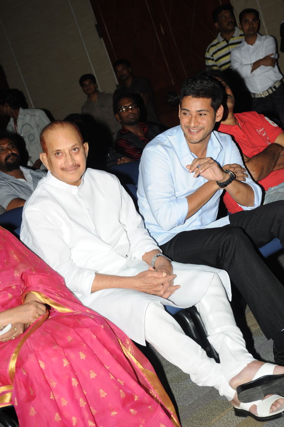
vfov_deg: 23.9
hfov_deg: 16.0
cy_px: 214
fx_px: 1007
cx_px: 142
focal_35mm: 85
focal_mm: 85
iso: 640
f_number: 8
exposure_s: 1/125
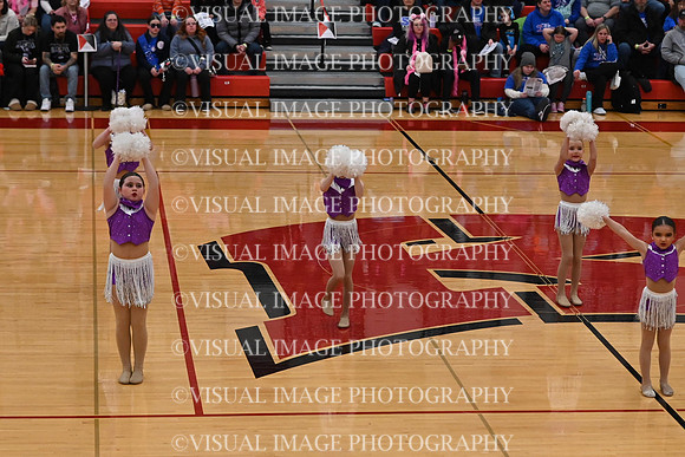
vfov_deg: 13.0
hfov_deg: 19.5
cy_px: 228
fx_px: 1998
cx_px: 342
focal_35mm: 105
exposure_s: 1/400
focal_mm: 70
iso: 5000
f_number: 4
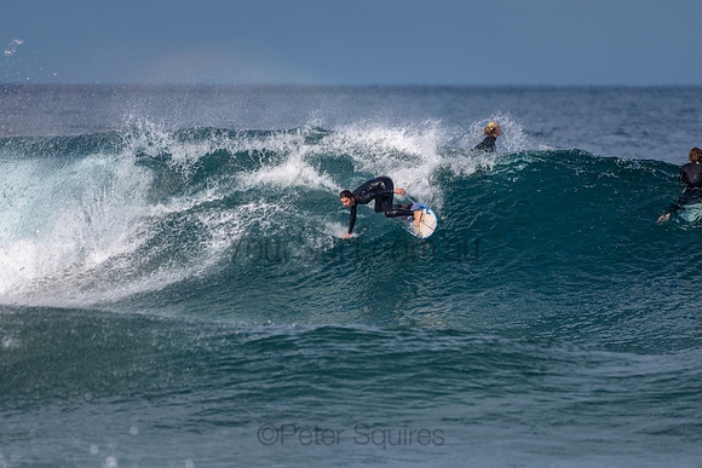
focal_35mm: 612
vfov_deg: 2.2
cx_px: 351
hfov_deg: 3.4
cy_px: 234
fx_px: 11942
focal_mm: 500
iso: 100
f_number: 5.6
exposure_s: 1/2000
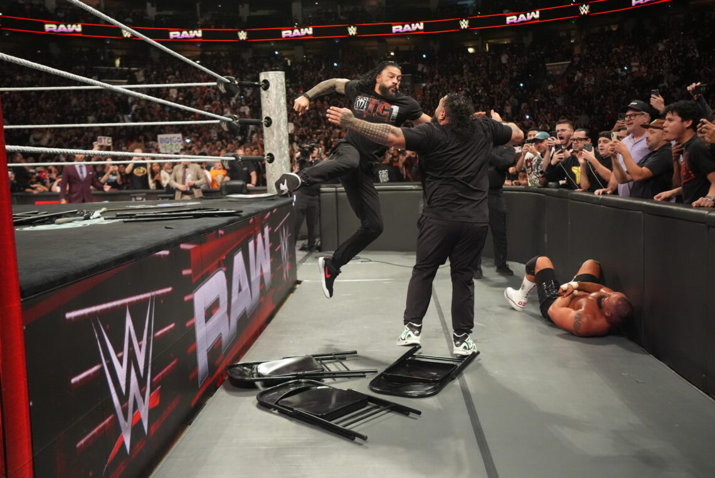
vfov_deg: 37.9
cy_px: 239
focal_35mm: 35
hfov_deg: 54.4
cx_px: 358
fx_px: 696
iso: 6400
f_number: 2.8
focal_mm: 35
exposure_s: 1/640
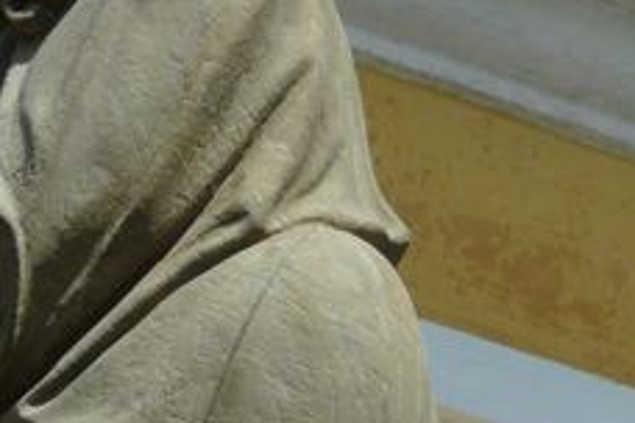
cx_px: 287
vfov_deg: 0.8
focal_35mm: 1659
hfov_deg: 1.2
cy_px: 426
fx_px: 29261
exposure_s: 1/500
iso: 100
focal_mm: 74.8
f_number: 7.1
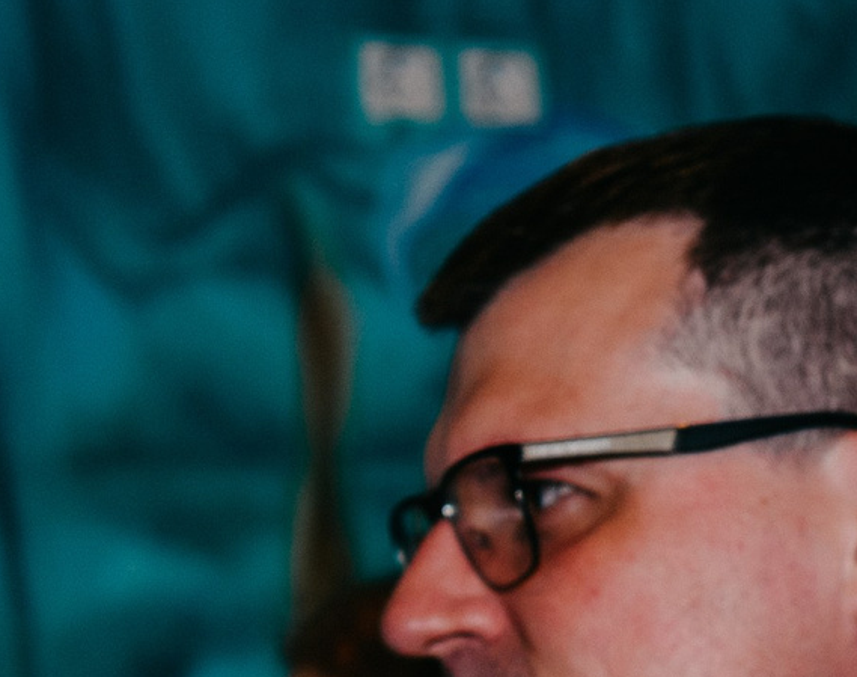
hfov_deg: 9.1
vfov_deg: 7.1
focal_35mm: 207
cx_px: 1407
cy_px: 1366
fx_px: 5223
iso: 160
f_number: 3.5
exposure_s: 1/160
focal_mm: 38
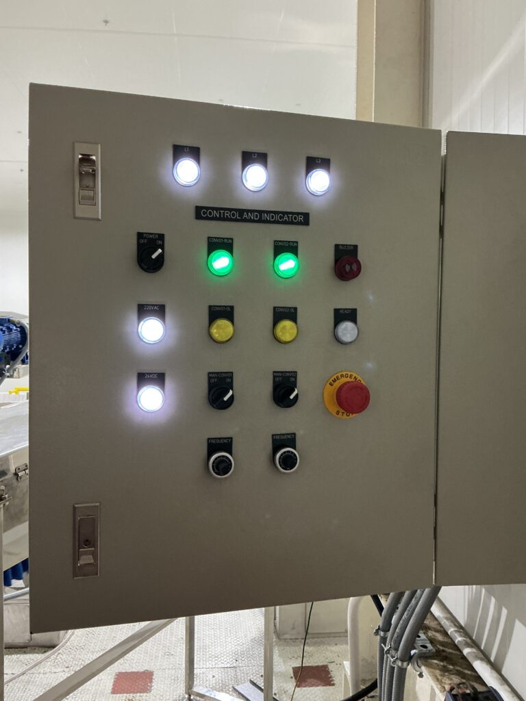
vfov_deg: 61.7
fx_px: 588
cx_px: 263
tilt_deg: -1.8
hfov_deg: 48.2
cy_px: 350
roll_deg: -0.5
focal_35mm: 29
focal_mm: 3
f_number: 1.8
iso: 200
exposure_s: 1/33
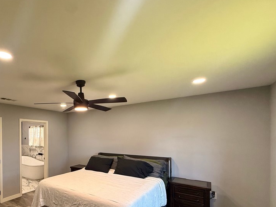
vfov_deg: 64.4
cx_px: 84
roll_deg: +0.7
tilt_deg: -0.5
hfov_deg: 78.1
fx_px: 159
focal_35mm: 20
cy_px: 137
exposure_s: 1/120
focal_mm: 2.22
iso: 200
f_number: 2.2
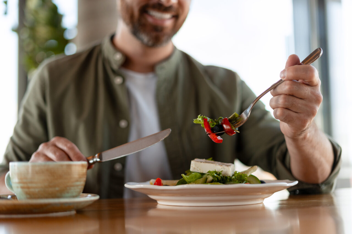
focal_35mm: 50
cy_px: 117
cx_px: 176
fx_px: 489
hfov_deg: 39.6
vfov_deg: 27.0
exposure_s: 1/640
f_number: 2
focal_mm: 50
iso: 500
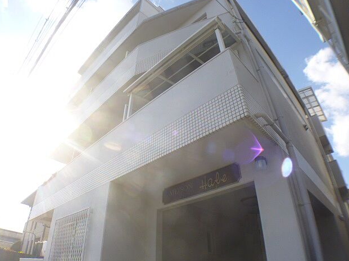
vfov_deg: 42.9
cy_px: 129
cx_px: 171
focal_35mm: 33
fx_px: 333
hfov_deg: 55.4
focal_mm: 5.7
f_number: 2.9
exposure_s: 1/800
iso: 100
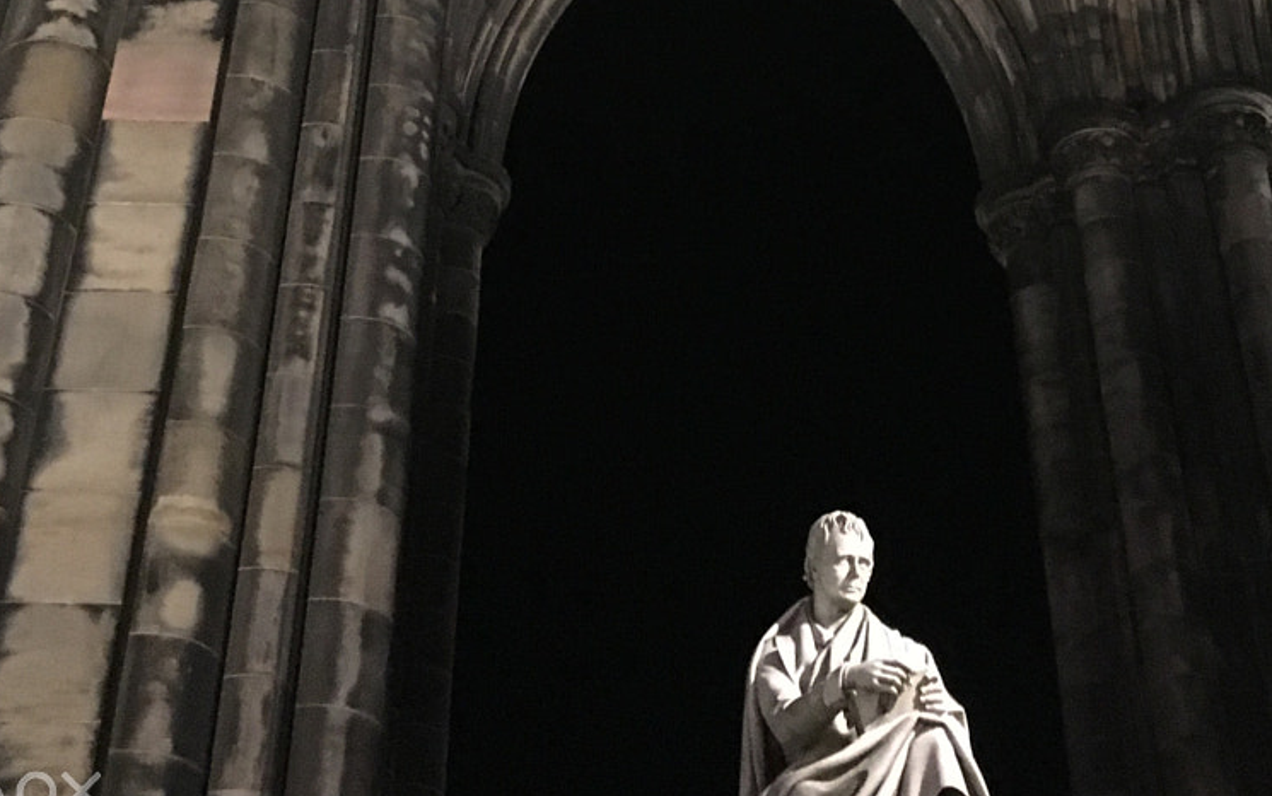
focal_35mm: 66
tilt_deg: +46.1
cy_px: -331
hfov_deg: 31.0
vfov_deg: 18.0
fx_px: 2288
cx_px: 702
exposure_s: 1/17
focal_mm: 4.15
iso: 500
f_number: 2.2
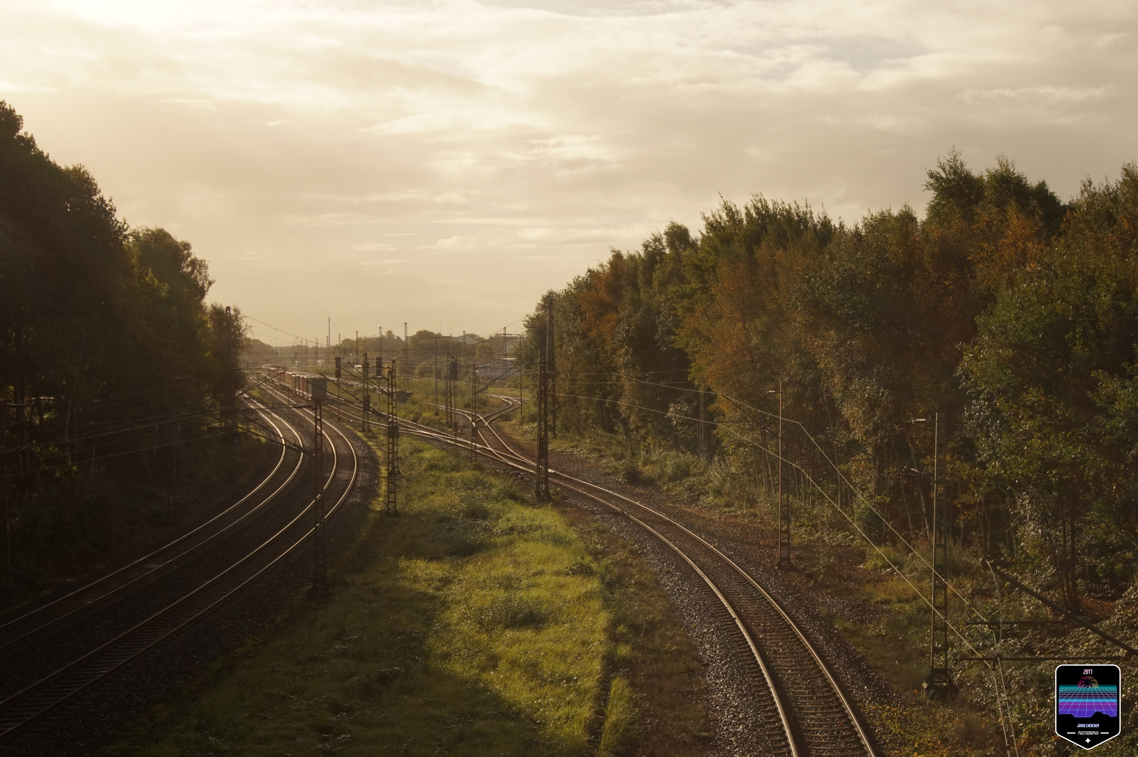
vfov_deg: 25.0
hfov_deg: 36.9
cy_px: 378
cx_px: 569
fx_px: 1706
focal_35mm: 54
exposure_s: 1/160
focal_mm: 36
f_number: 14
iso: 100
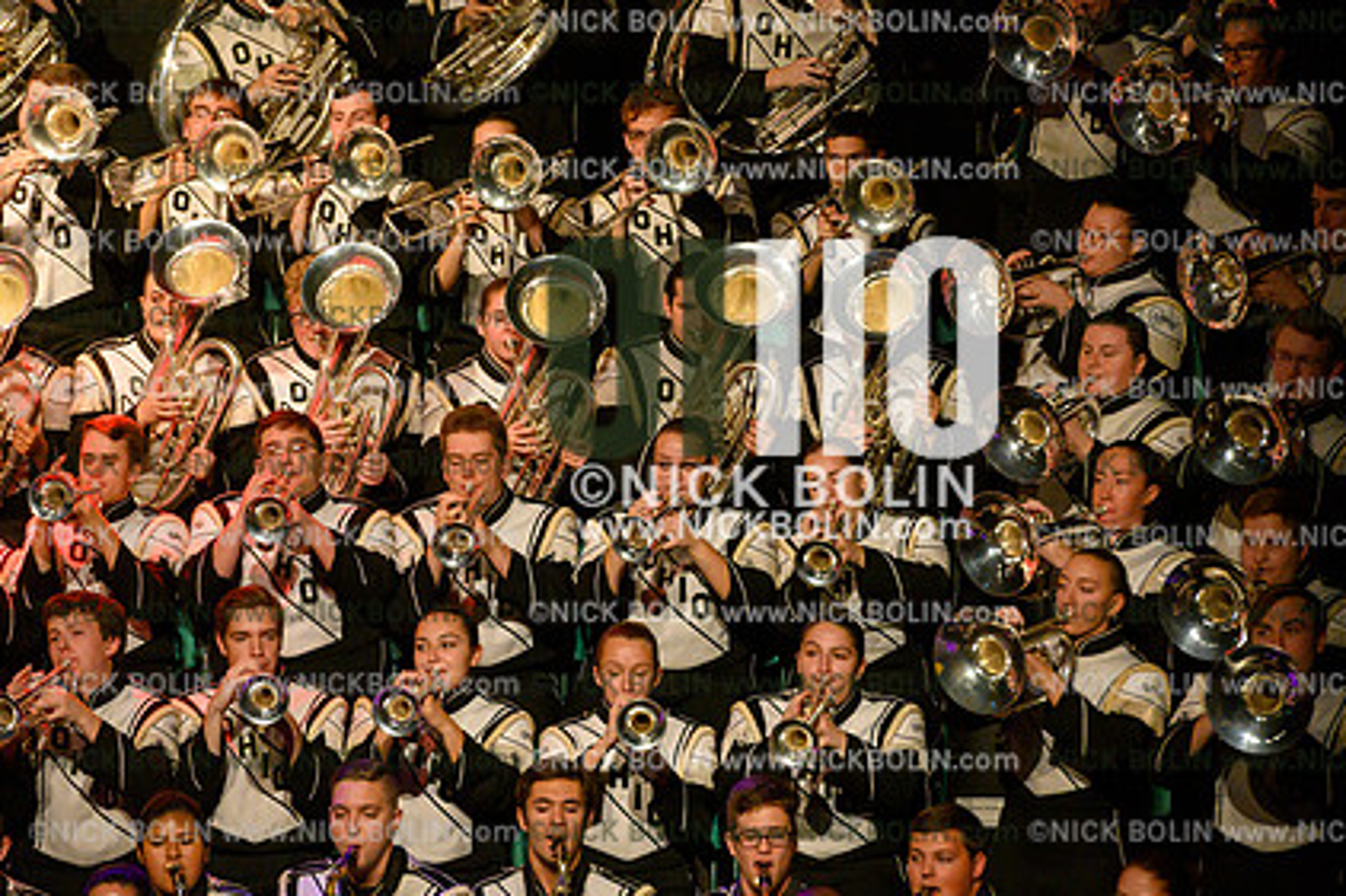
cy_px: 391
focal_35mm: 275
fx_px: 10277
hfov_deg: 7.5
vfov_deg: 5.0
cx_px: 772
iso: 5000
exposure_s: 1/500
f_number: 4
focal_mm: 200
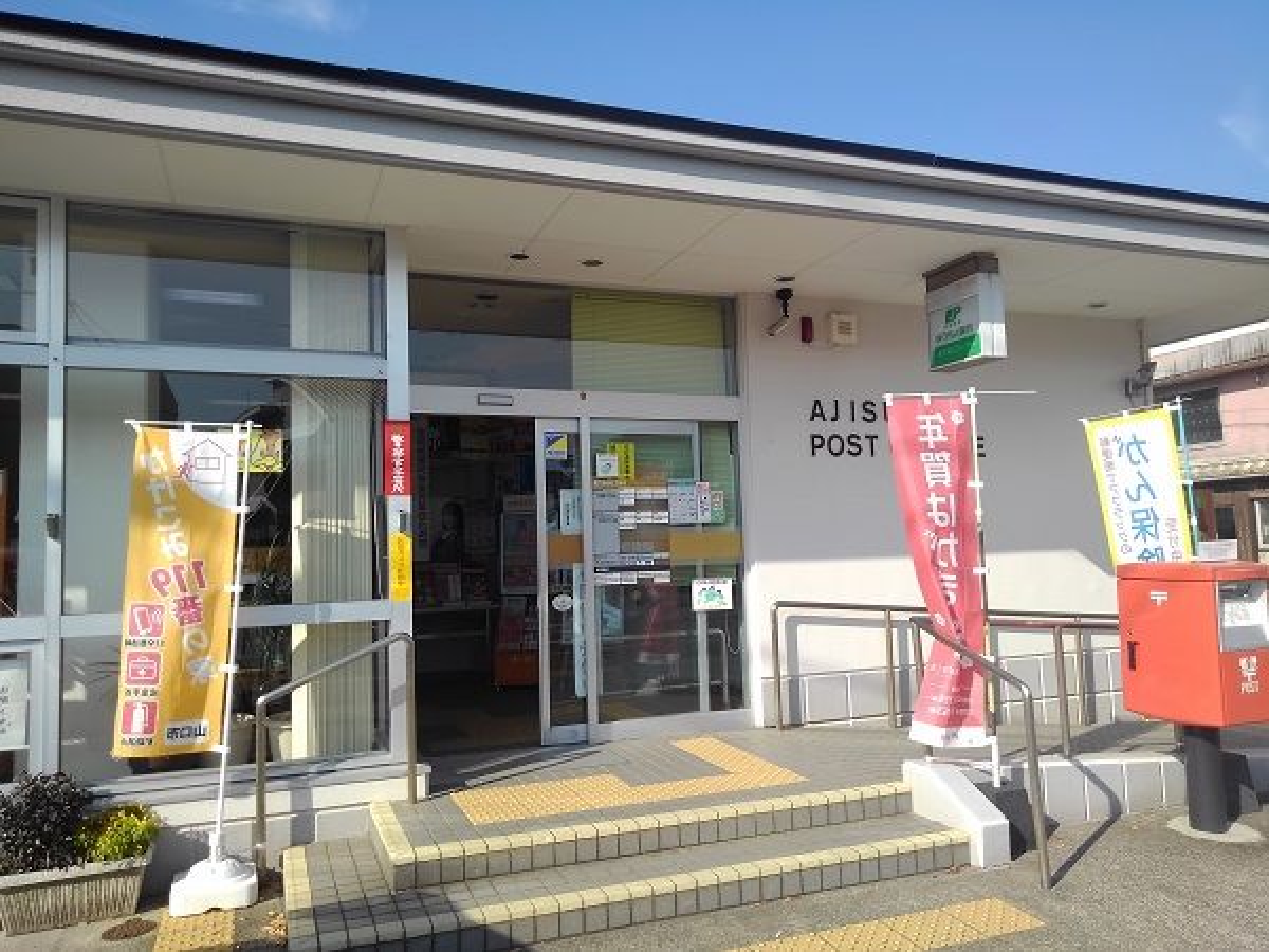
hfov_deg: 69.4
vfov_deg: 54.9
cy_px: 476
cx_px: 634
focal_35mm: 25
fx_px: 916
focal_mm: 3.46
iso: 50
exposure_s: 1/3333
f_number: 2.2
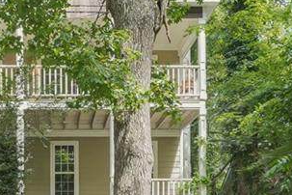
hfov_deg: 36.0
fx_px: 438
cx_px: 73
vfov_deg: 25.0
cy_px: 125
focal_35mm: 54
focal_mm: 16
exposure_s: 1/80
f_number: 8
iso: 800
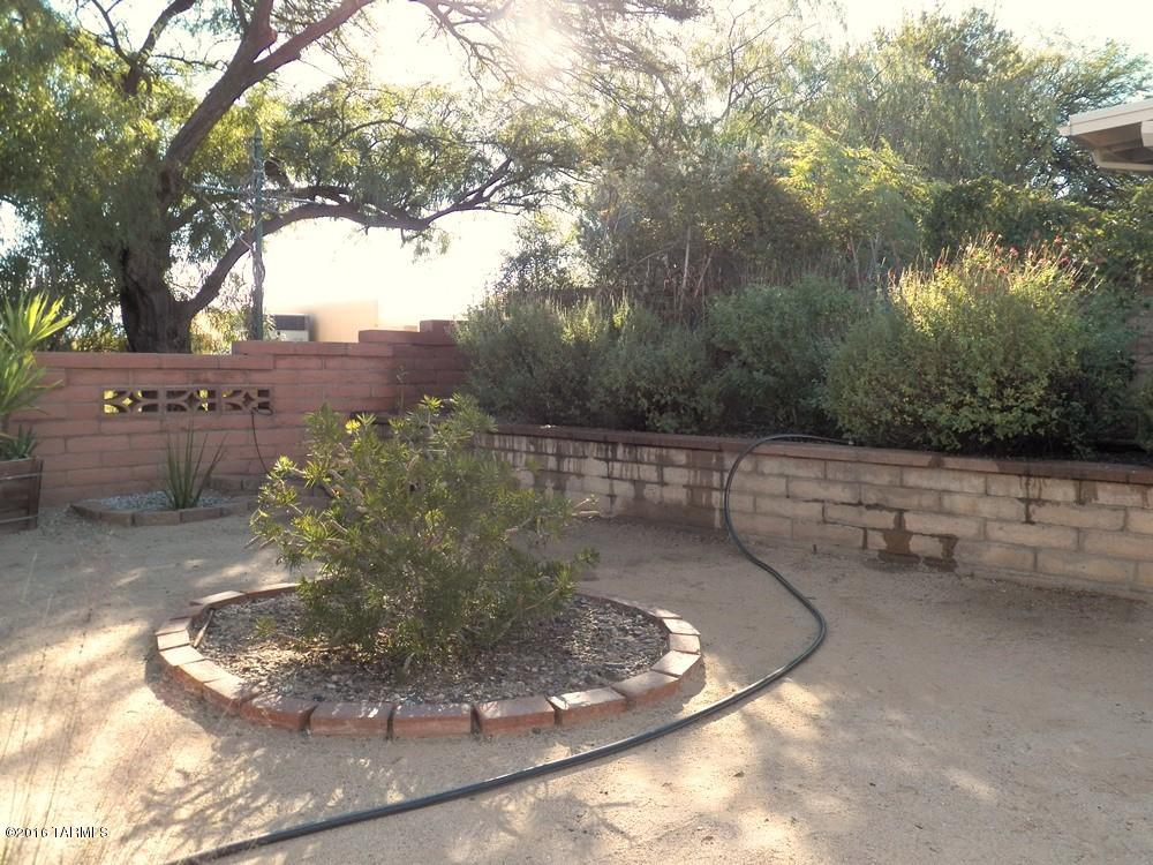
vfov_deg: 45.4
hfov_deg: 58.4
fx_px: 1033
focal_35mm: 31
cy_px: 432
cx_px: 576
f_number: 4
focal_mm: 5.5
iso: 125
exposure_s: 1/250
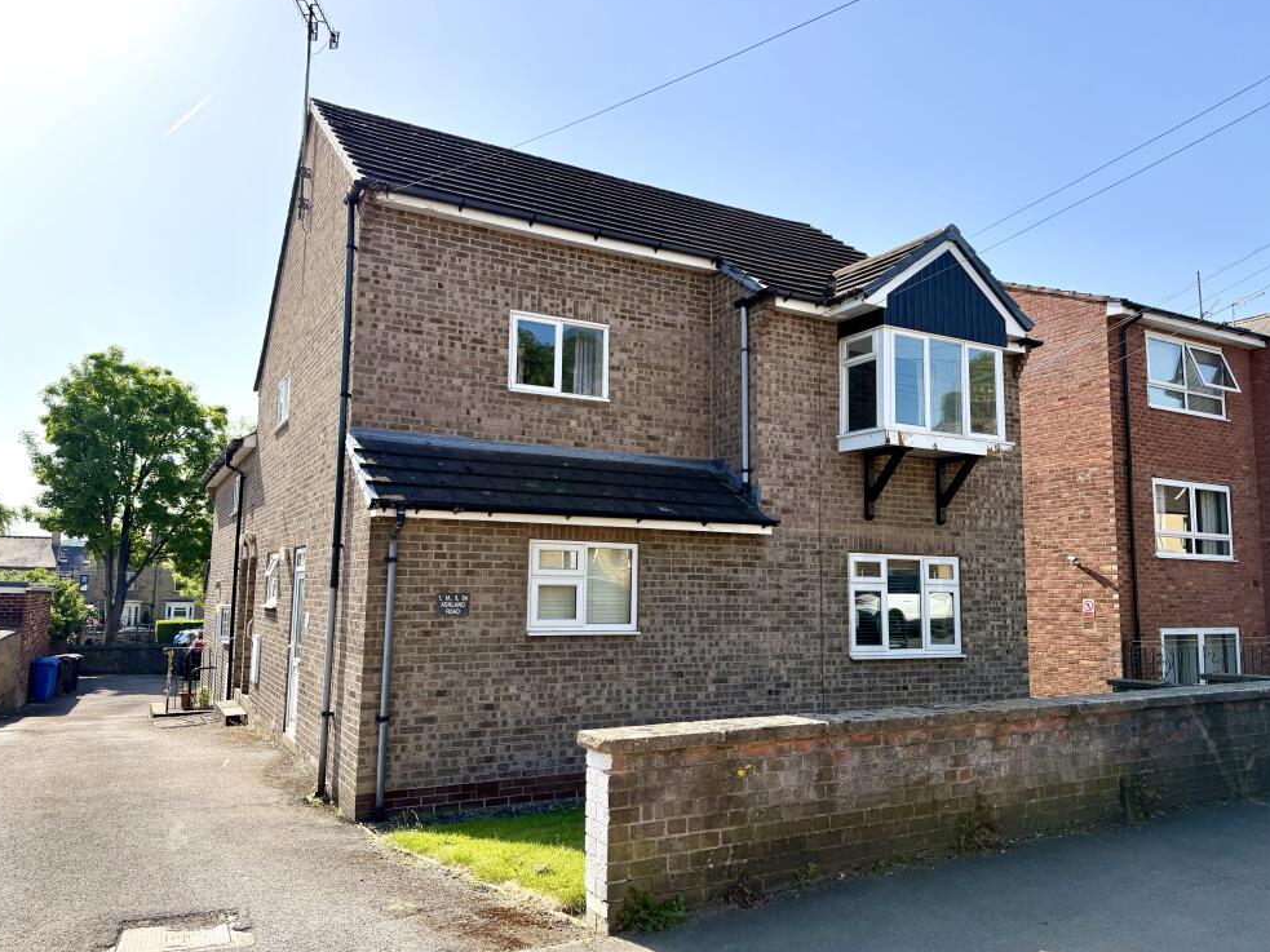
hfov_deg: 69.4
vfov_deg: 54.9
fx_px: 917
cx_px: 645
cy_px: 477
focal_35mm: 25
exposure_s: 1/5319
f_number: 1.78
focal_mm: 6.76
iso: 125
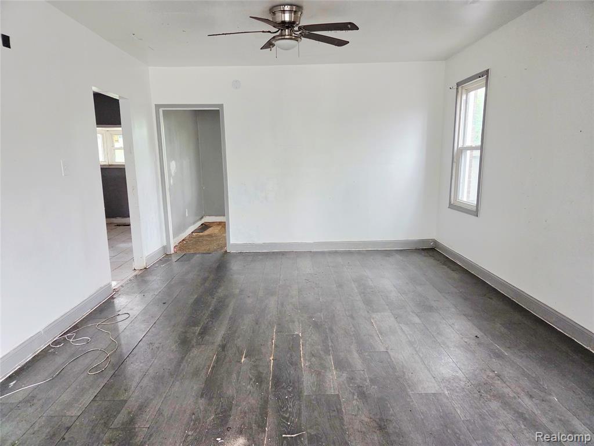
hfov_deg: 73.9
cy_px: 223
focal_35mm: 23
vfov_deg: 58.9
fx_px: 395
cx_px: 297
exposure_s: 1/120
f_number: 1.8
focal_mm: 5.4
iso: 1250
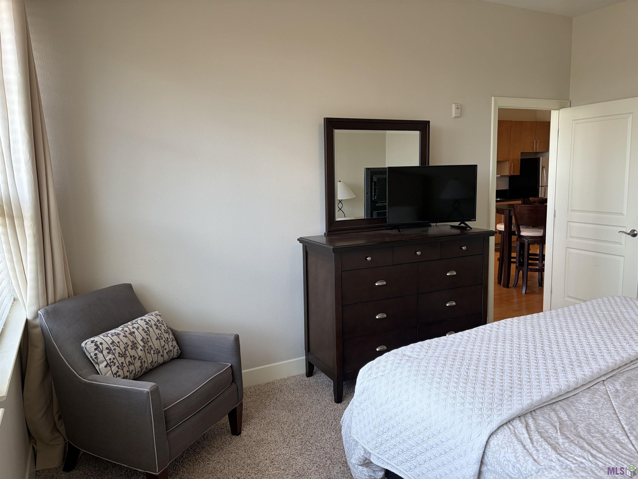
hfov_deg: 67.3
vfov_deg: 53.1
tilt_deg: -8.4
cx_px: 319
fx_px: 479
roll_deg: +1.8
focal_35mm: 26
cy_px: 240
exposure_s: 1/120
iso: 64
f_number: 1.6
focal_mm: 5.96
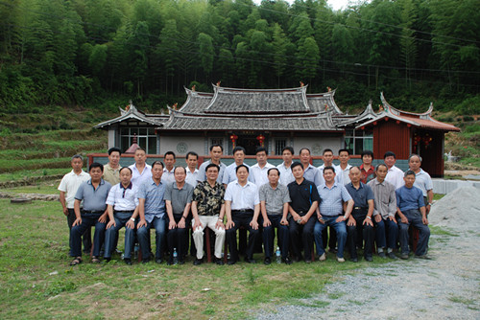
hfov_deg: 57.2
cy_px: 160
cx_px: 240
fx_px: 440
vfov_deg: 40.0
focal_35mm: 33
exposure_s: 1/125
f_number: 5.6
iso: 200
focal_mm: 22
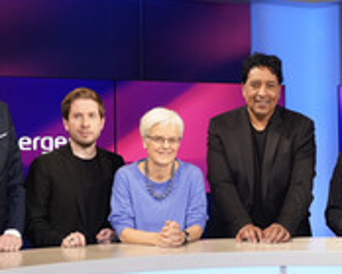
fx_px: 688
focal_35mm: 68
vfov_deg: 22.2
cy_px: 211
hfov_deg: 27.3
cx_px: 282
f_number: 5.6
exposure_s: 1/50
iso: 2000
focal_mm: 28
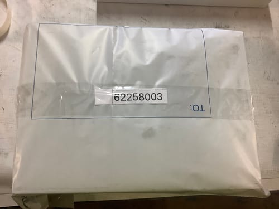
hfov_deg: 58.4
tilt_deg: -75.9
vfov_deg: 45.4
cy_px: 104
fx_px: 250
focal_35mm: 31
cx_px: 140
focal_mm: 3.3
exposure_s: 1/50
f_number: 2.4
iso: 125
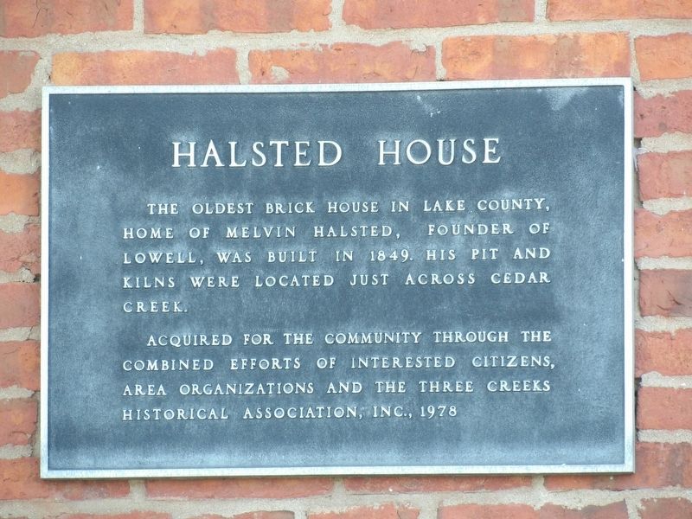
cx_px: 346
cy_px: 260
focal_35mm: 512
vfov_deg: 2.9
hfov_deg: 3.9
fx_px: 10235
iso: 209
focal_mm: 91.8
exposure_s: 1/50
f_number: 4.1
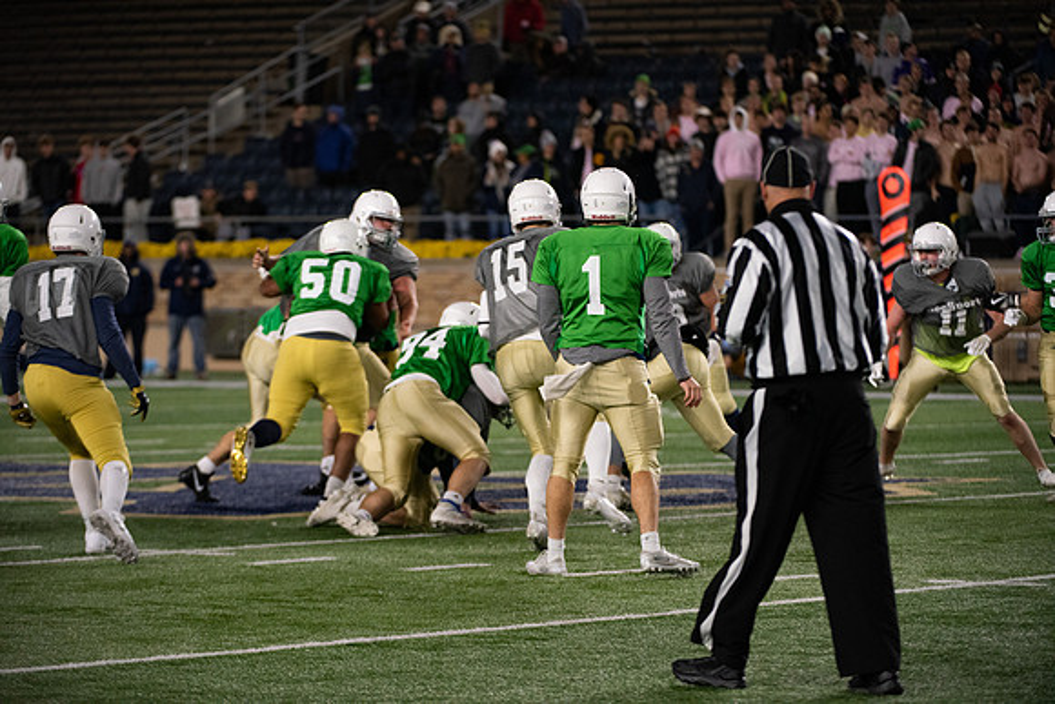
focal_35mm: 200
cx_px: 528
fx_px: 5862
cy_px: 352
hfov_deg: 10.3
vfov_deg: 6.9
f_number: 4
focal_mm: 200
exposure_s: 1/500
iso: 3200
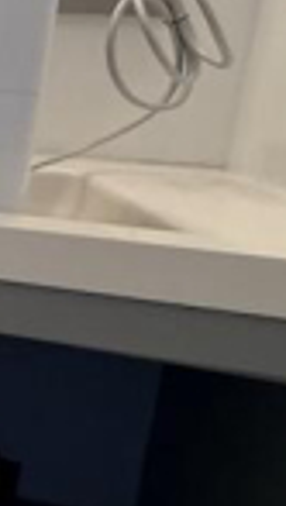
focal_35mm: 69
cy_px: 120
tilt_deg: -10.8
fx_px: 928
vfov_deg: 30.0
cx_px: -722
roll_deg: -1.7
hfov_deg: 9.5
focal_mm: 2.22
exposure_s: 1/120
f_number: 2.2
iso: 250
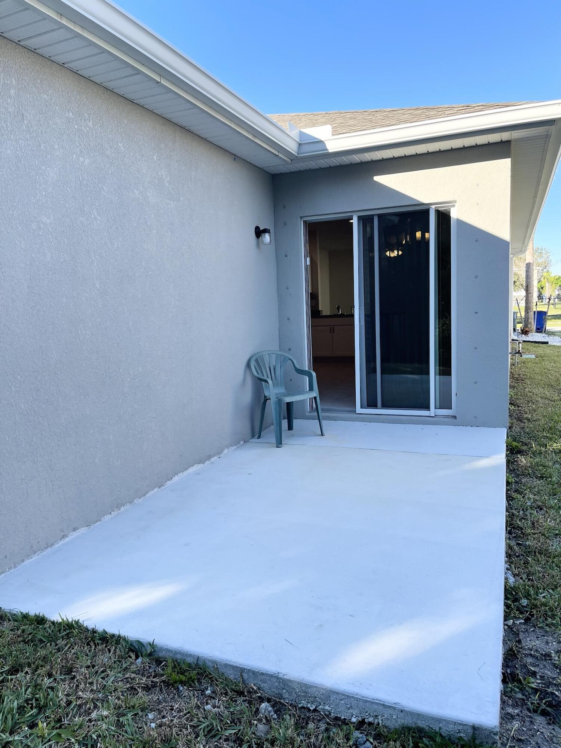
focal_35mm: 26
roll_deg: +2.9
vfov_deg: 67.3
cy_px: 374
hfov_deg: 53.1
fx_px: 562
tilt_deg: -5.4
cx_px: 280
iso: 32
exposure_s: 1/916
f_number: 1.6
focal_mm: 5.1
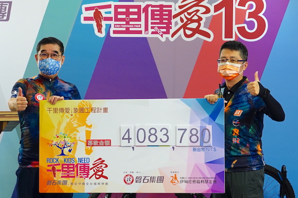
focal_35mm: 128
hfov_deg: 16.0
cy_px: 107
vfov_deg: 10.7
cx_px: 163
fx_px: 1059
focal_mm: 55
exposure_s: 1/125
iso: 1250
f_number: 5
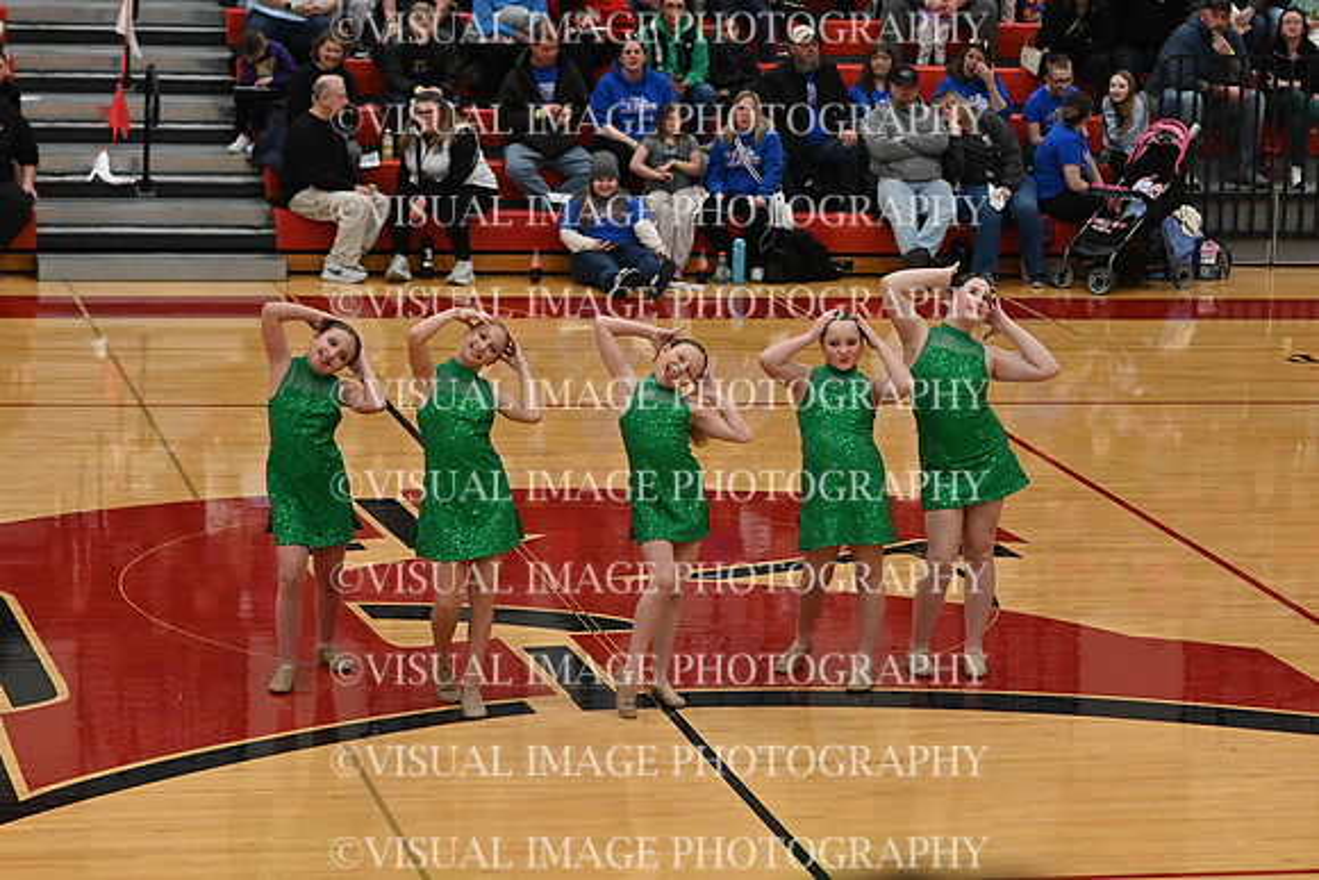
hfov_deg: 17.5
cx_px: 660
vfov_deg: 11.7
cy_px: 440
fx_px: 4288
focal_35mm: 117
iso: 3200
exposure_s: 1/400
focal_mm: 78
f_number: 4
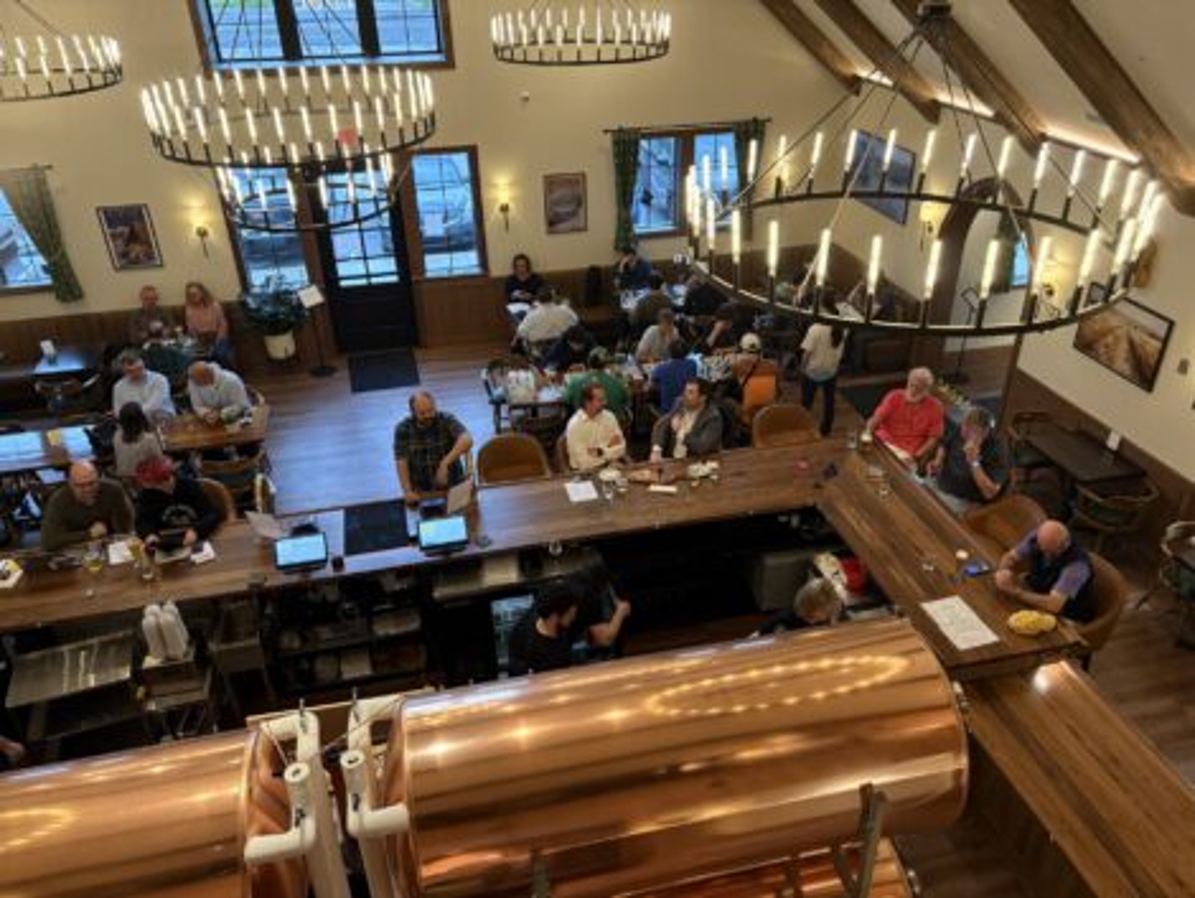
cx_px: 598
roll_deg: +2.2
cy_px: 449
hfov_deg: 67.3
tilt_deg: -30.7
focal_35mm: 26
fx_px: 898
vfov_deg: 53.1
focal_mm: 5.96
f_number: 1.6
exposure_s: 1/60
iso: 250
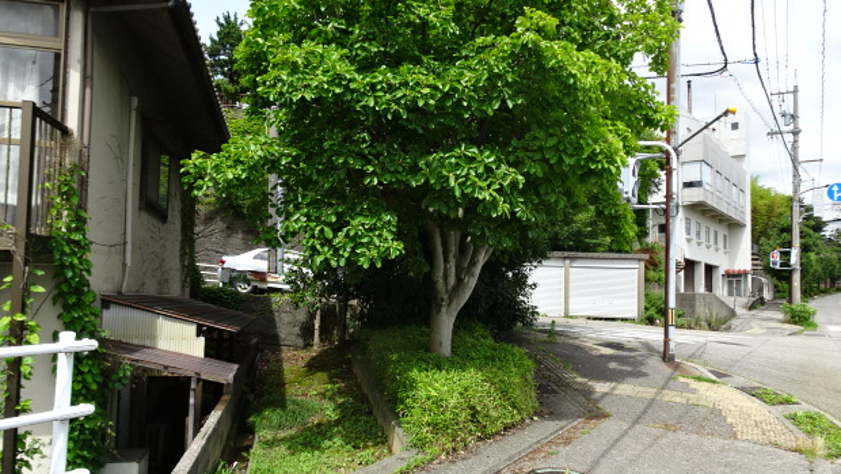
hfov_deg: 69.8
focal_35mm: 27
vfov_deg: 42.8
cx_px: 430
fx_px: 602
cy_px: 268
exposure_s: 1/500
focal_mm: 4.1
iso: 80
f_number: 3.5
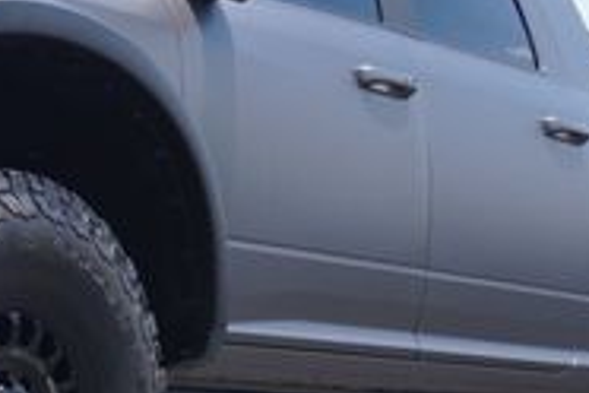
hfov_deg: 16.1
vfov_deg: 11.1
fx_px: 2029
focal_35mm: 124
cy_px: 187
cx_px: -48
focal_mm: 24
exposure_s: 1/200
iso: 100
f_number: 8
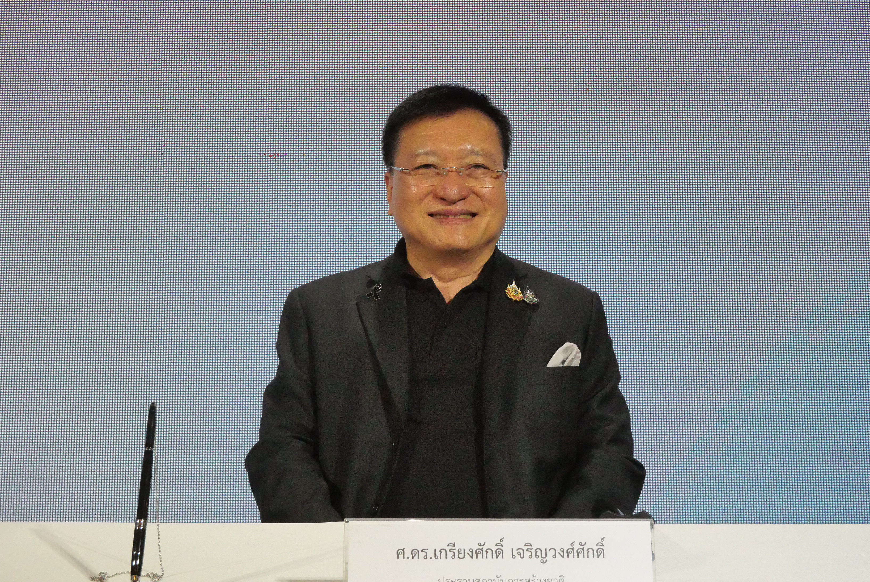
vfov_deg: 26.5
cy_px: 329
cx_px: 438
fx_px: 1233
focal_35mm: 51
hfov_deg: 38.9
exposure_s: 1/800
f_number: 5.6
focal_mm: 22
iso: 6400
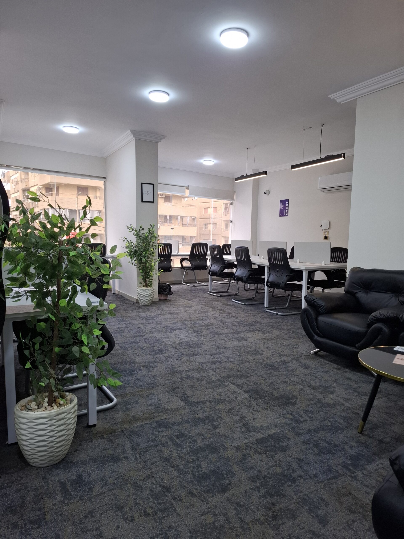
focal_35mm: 23
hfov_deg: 58.9
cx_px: 202
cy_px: 270
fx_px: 358
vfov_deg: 73.9
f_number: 1.8
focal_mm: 5.54
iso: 125
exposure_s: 1/100
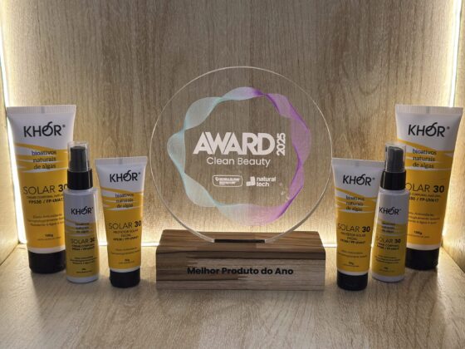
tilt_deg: -14.3
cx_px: 232
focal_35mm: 48
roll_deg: +0.3
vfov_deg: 30.3
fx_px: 645
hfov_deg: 39.7
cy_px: 174
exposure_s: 1/120
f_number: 1.78
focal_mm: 6.86
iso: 100
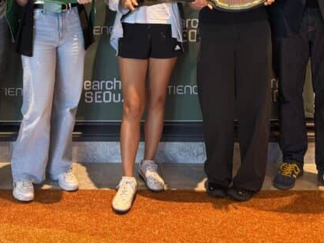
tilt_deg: -1.7
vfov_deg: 22.6
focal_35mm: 59
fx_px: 552
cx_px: 78
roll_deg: -0.2
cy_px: -55
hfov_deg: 32.1
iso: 200
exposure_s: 1/86
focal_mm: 6.76
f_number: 1.78
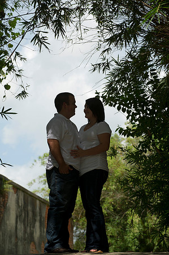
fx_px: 1129
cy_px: 128
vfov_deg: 12.9
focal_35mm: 160
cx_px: 84
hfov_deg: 8.6
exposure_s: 1/200
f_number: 7.1
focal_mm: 160
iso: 200
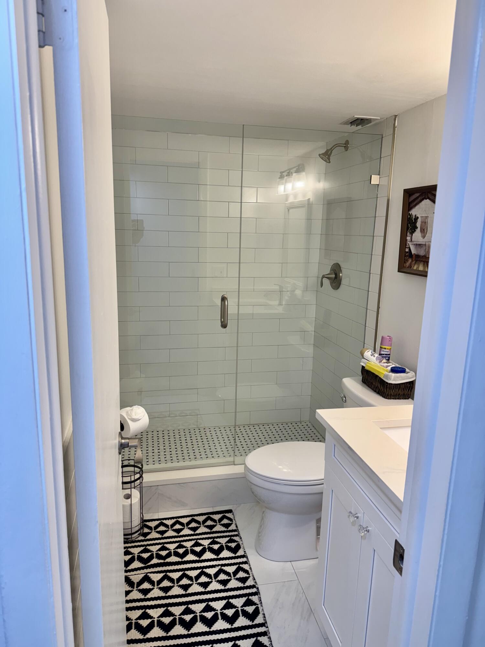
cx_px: 242
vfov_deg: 71.6
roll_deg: -1.5
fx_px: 448
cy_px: 324
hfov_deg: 56.8
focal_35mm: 24
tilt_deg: -11.3
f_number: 1.78
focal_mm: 6.76
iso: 80
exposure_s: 1/120
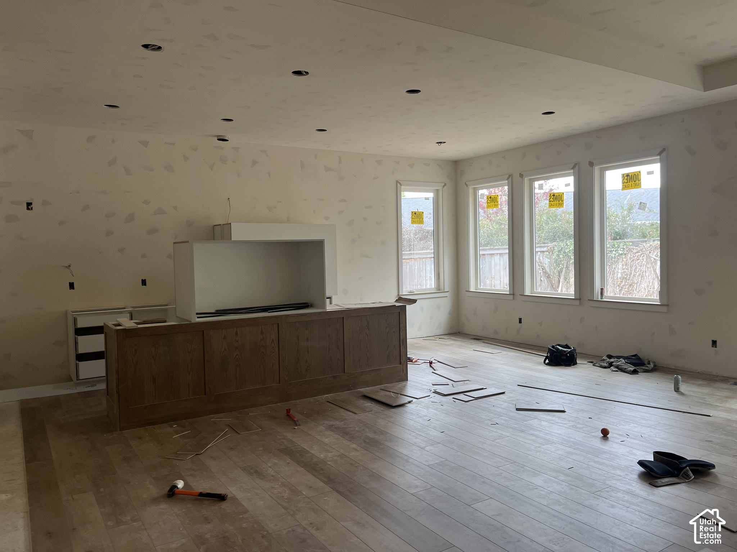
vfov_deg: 53.1
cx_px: 368
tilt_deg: -1.5
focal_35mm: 26
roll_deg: +1.0
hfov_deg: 67.3
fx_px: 554
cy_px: 276
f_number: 1.6
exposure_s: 1/122
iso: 100
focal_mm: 5.1
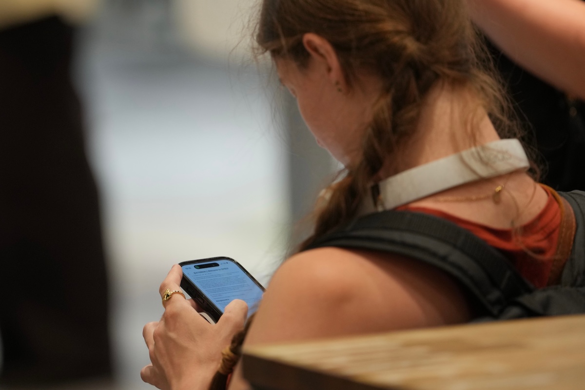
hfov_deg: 10.3
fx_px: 3250
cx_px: 292
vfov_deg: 6.9
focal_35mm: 200
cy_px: 195
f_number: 2.8
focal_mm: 200
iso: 1250
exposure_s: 1/100
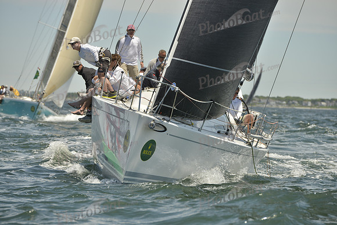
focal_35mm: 195
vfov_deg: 7.0
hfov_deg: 10.5
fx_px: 1826
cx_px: 168
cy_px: 112
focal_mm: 195
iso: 280
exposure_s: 1/1600
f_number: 8
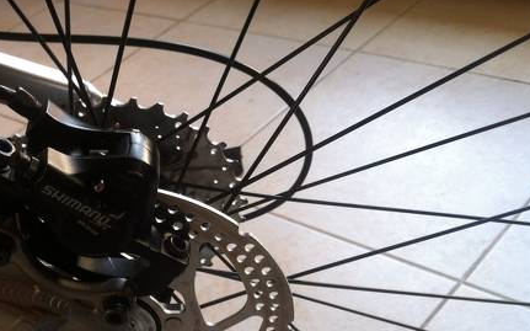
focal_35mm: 55
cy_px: 270
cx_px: 150
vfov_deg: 23.2
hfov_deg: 36.3
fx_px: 794
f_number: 2.8
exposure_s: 1/20
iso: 80
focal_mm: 3.85
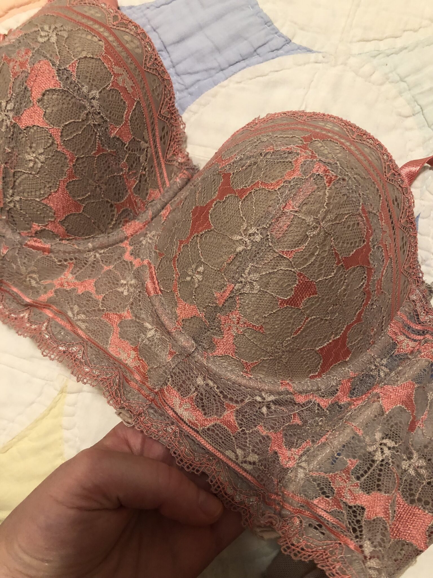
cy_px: 289
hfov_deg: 49.7
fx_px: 467
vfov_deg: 63.4
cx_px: 216
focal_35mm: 28
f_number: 1.8
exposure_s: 1/15
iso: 64
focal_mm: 3.99
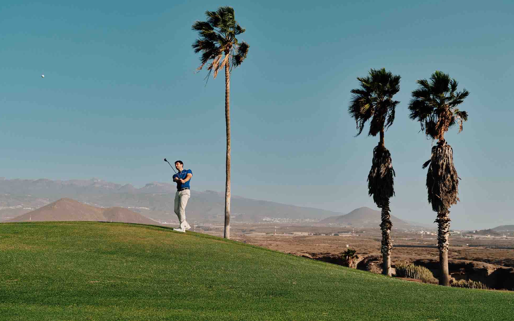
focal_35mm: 38
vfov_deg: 33.6
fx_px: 532
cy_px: 147
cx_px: 257
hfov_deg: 51.5
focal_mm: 44
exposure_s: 1/1250
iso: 800
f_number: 5.6
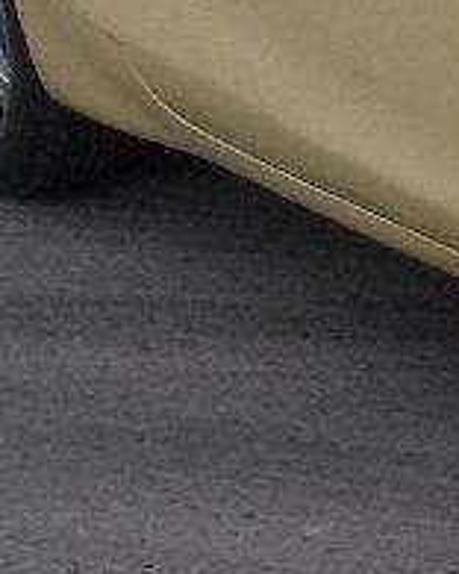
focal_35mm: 179
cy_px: 109
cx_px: 1153
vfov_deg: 10.7
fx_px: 3040
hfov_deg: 7.9
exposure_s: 1/350
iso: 100
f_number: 3.2
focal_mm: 6.3
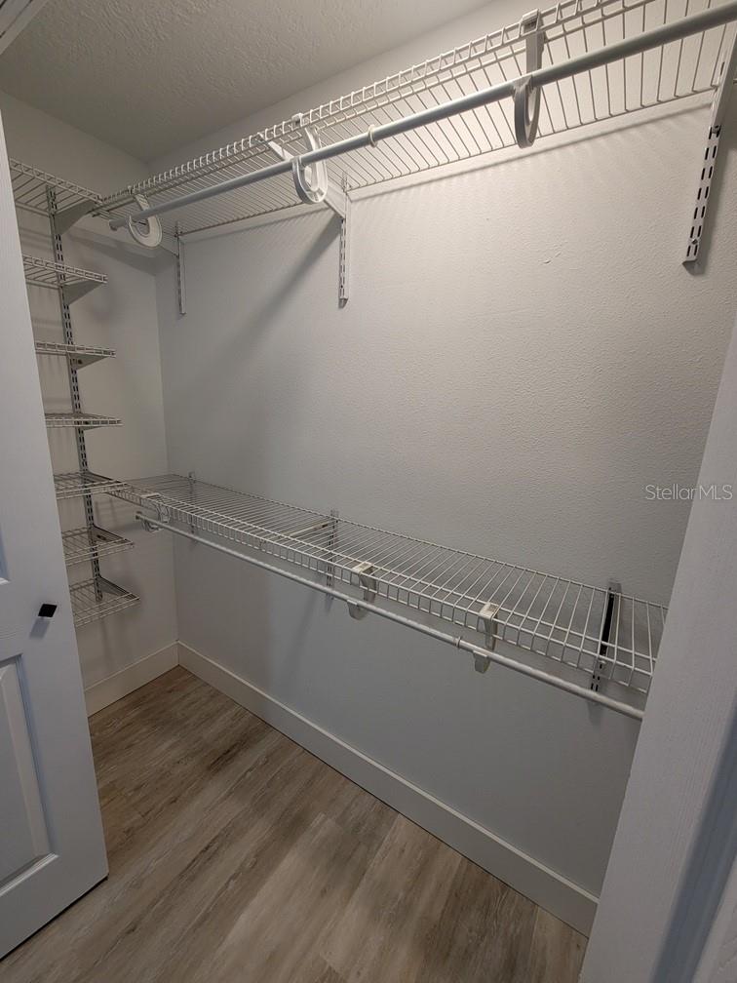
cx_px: 368
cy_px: 492
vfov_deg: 106.2
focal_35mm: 13
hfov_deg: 89.9
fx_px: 369
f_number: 2.2
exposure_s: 1/55
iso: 80
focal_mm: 2.2
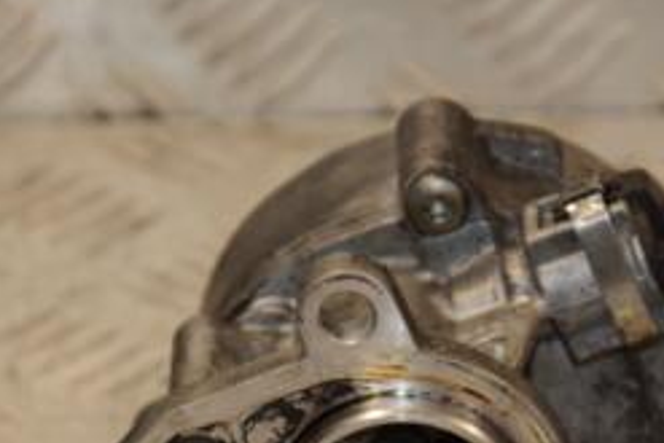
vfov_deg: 3.6
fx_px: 7054
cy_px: 427
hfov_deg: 5.4
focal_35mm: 382
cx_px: 441
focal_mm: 105
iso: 800
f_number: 5.6
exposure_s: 1/160
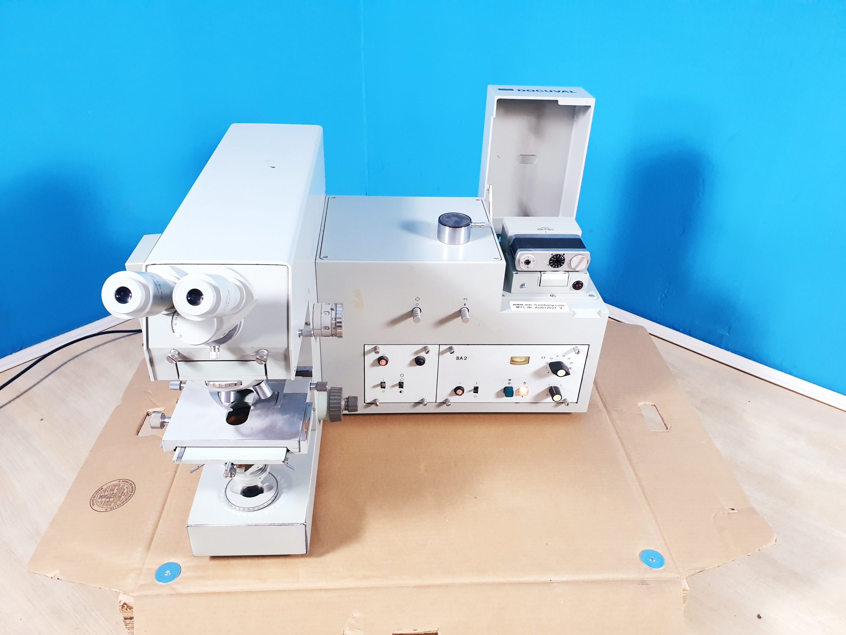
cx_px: 423
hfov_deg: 67.3
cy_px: 318
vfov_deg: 53.1
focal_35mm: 26
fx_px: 635
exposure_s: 1/50
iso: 320
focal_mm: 4.3
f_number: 2.4
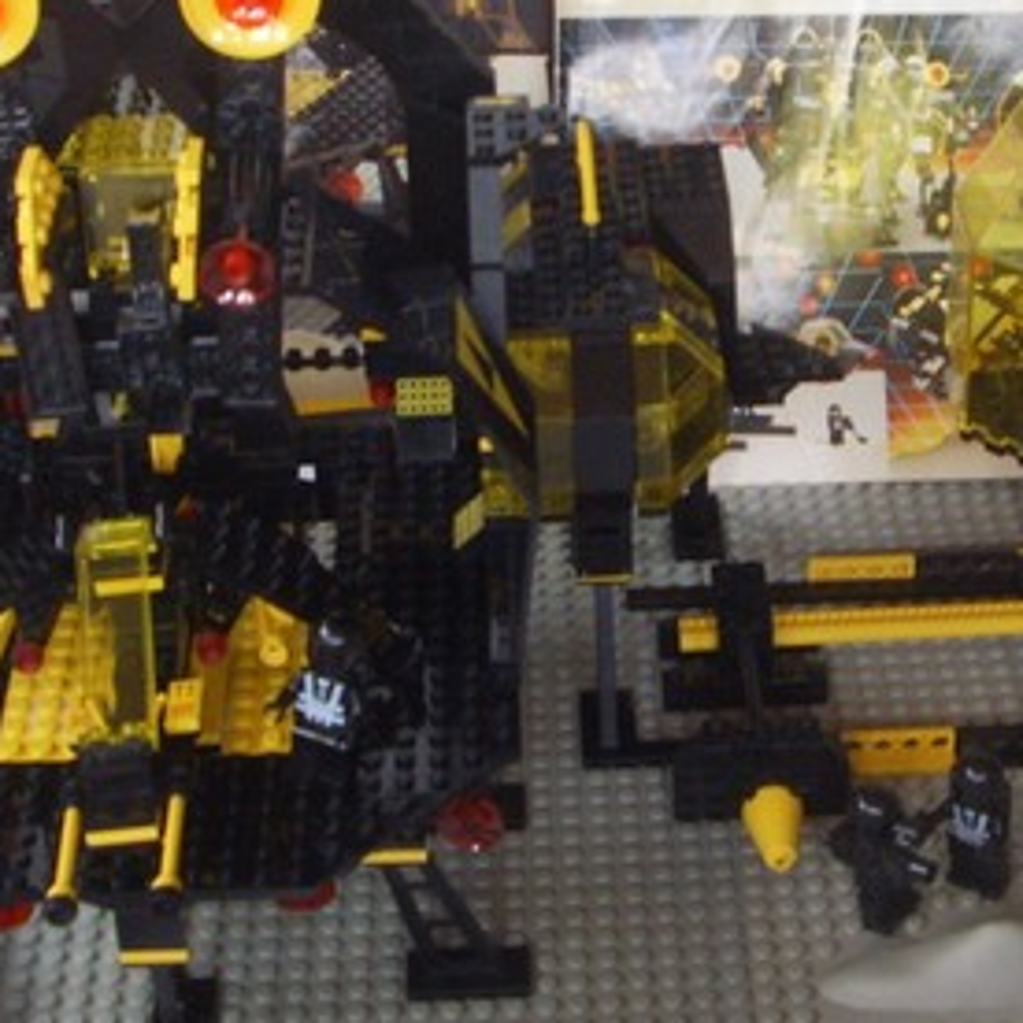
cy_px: 341
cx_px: 586
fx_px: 2675
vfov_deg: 21.6
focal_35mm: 80
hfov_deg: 21.6
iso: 120
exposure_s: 1/45
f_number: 3.5
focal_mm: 6.6
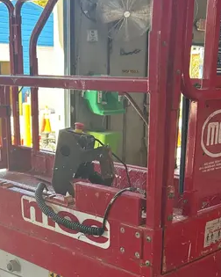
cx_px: 100
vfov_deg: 31.3
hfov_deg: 25.8
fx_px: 482
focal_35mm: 59
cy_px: 212
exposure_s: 1/170
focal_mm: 5.7
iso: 50
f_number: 1.5
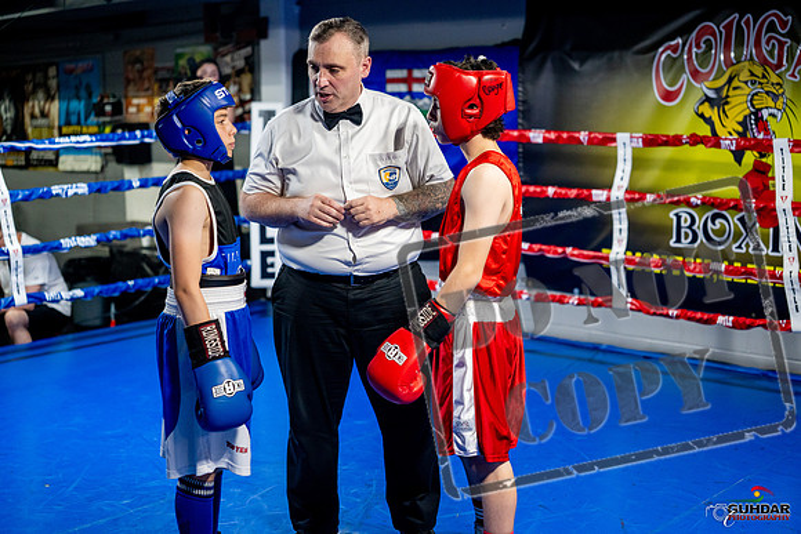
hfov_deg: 39.6
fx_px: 1113
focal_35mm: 50
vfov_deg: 27.0
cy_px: 267
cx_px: 400
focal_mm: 50
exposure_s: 1/800
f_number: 2
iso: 3200
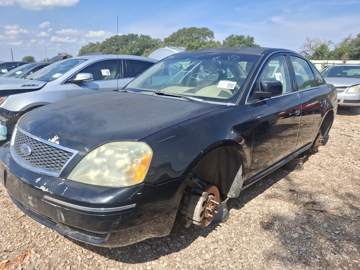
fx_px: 260
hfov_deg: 69.4
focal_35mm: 25
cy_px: 135
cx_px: 180
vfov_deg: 54.9
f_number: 1.8
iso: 32
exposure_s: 1/1727
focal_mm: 4.69
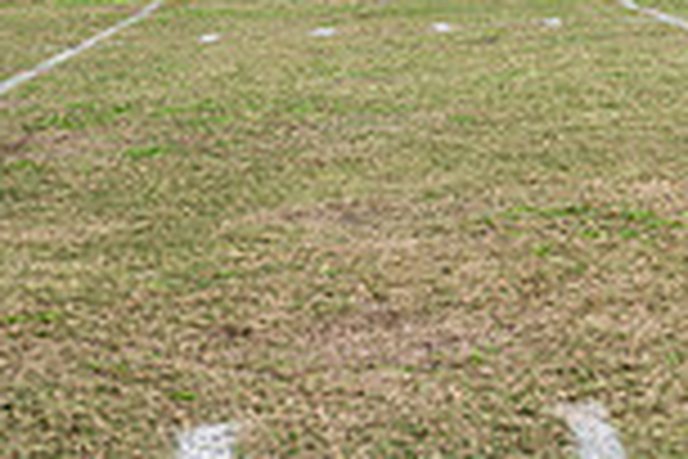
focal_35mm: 116
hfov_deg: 17.1
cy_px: -367
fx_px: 2217
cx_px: 746
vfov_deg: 11.0
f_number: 2.8
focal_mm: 30.5
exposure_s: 1/1250
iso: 64
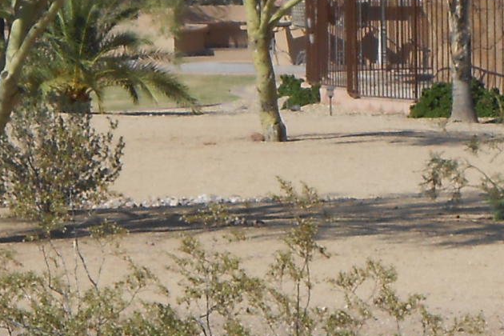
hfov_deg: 6.6
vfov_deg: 4.4
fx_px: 4368
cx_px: 213
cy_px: 363
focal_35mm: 312
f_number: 5.6
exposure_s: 1/500
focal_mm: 11.3
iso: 80
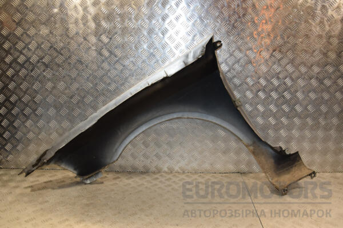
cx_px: 172
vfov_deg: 40.0
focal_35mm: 33
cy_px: 114
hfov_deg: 57.2
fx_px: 314
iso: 800
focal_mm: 22
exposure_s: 1/200
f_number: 6.3
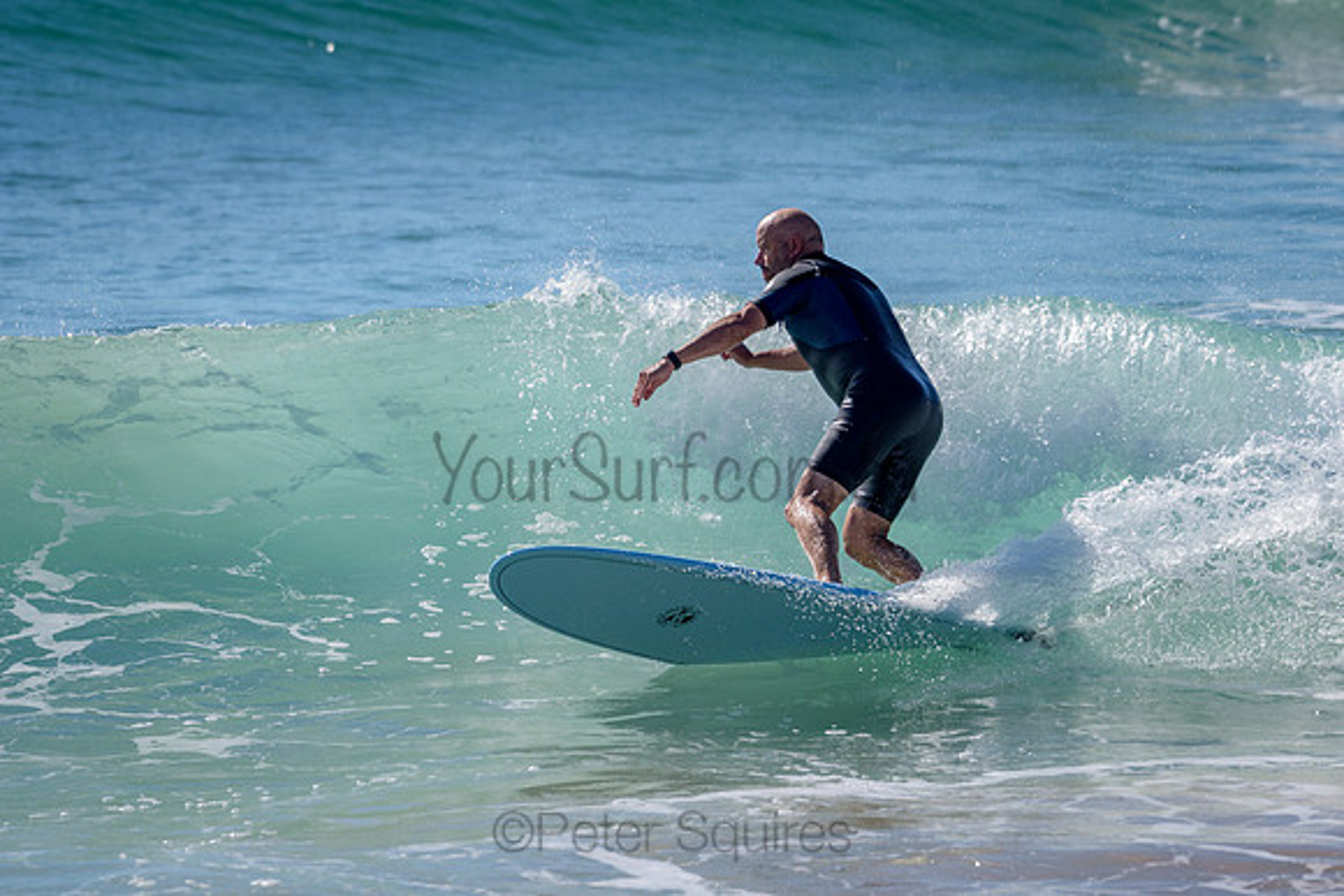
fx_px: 14188
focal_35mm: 380
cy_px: 409
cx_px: 824
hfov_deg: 5.4
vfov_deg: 3.6
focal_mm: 310
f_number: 5.6
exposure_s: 1/2000
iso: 125
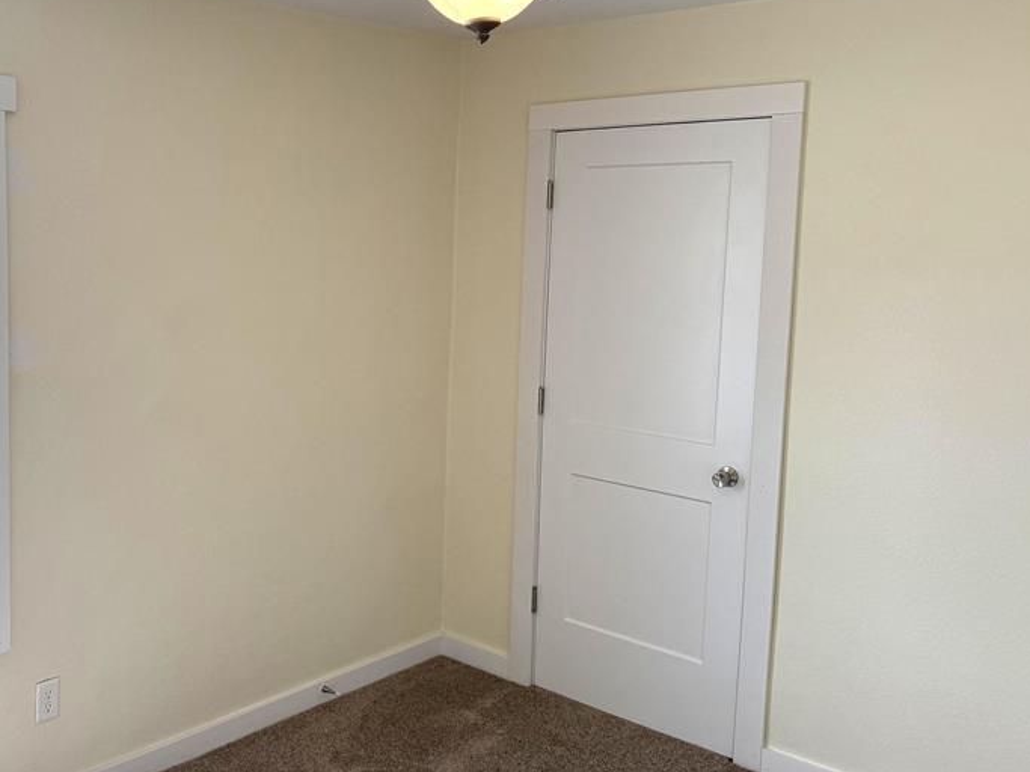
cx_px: 302
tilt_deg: -6.2
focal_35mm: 36
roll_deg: -0.9
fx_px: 1071
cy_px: 341
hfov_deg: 49.9
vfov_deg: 39.6
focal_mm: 6.76
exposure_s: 1/233
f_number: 1.78
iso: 125
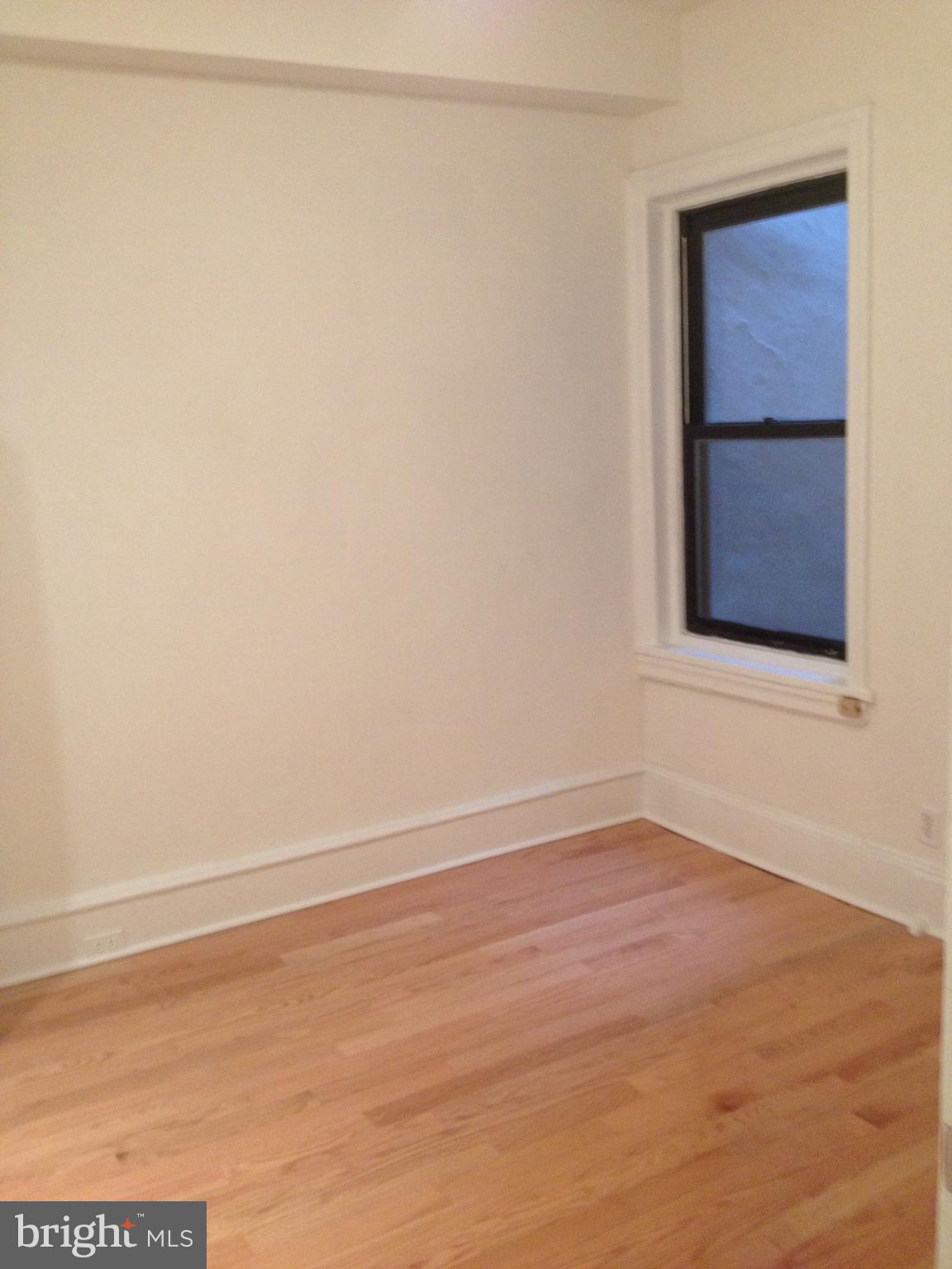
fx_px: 1283
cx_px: 476
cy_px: 634
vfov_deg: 52.6
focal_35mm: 35
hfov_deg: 40.7
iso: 200
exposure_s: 1/20
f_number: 2.4
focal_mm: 4.28
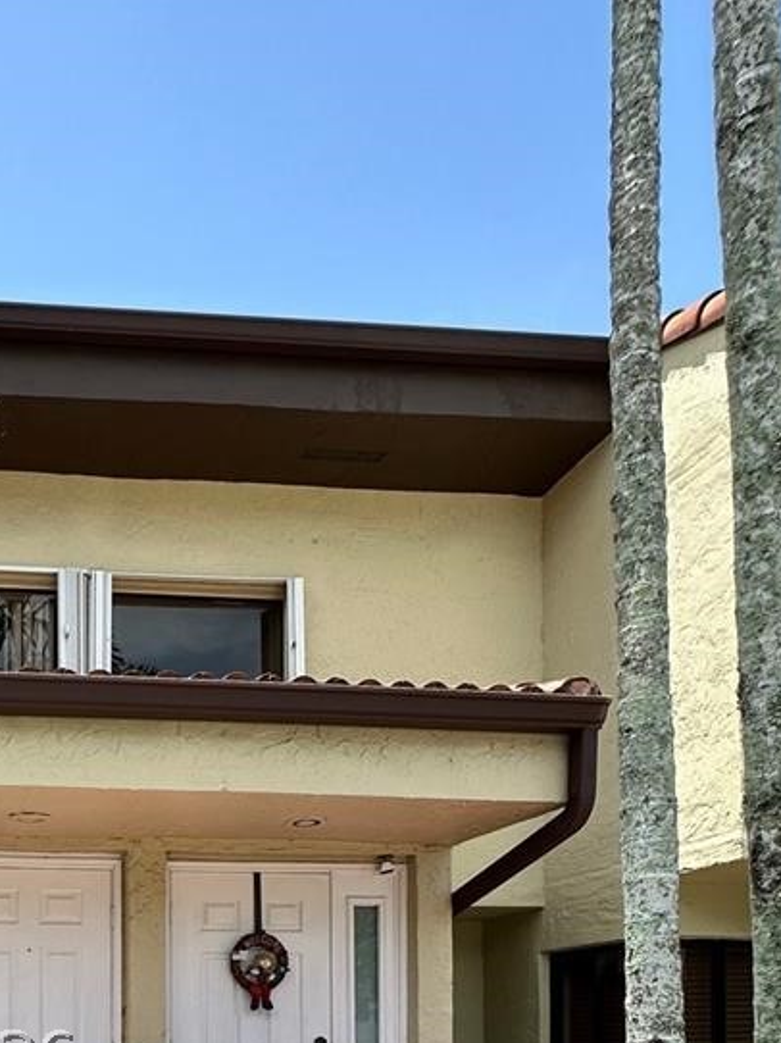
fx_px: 933
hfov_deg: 39.7
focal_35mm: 31
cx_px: -8
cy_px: 1055
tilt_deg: +1.1
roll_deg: -0.1
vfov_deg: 47.8
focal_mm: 2.22
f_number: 2.2
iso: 40
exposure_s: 1/1014
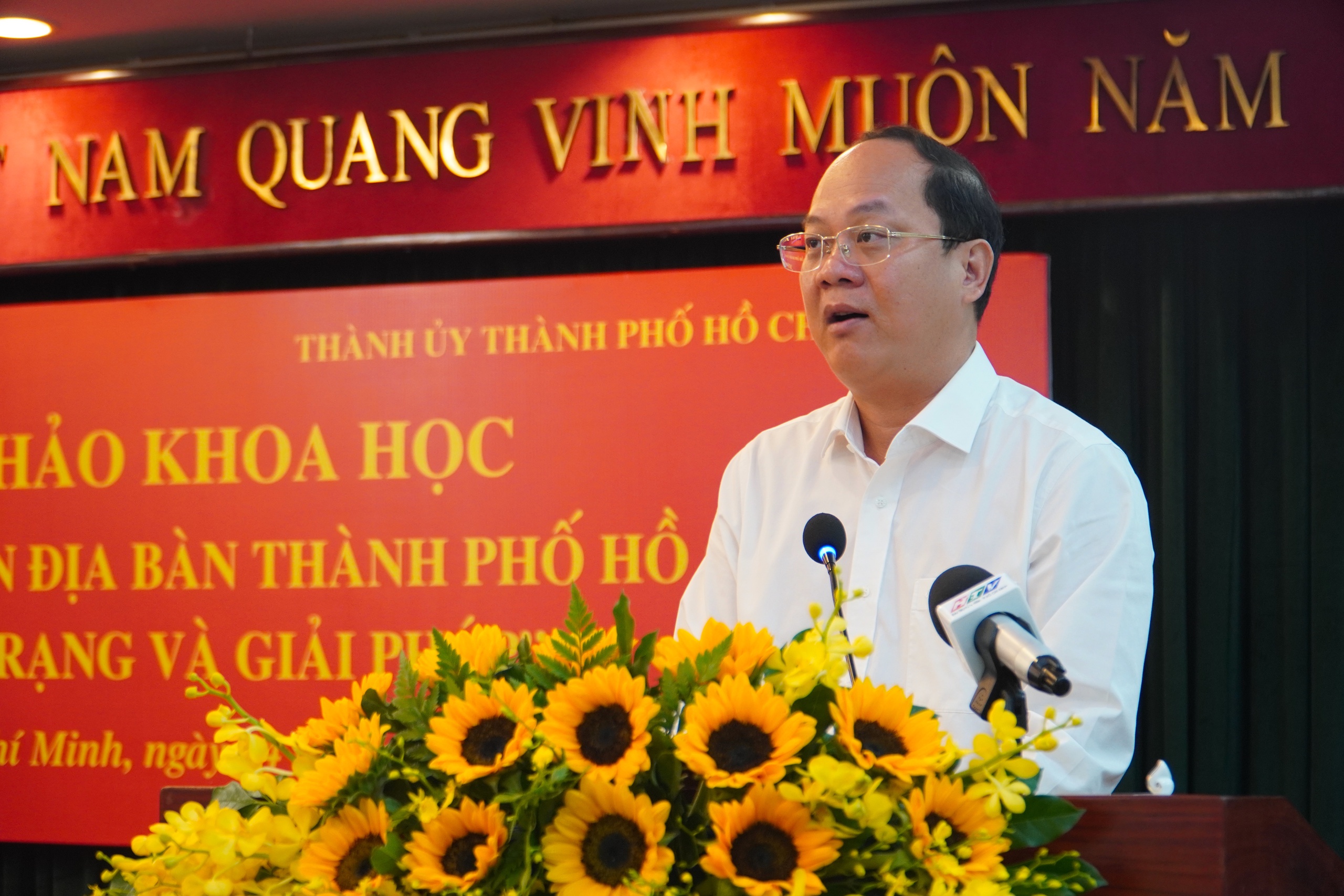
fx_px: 2800
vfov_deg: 18.2
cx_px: 672
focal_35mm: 75
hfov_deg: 27.0
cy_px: 448
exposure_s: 1/80
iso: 800
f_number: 4
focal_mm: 50
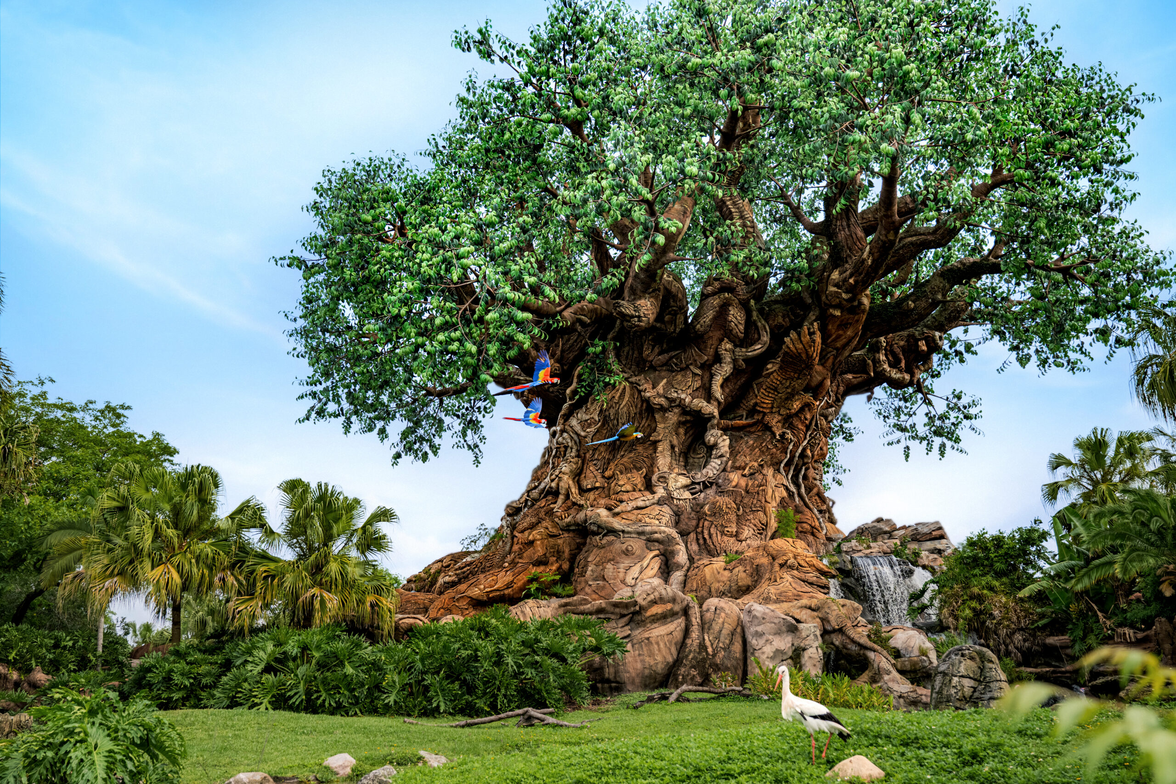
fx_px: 1045
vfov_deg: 41.1
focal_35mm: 32
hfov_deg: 58.7
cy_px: 392
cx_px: 588
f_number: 4
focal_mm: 32
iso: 400
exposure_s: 1/2000
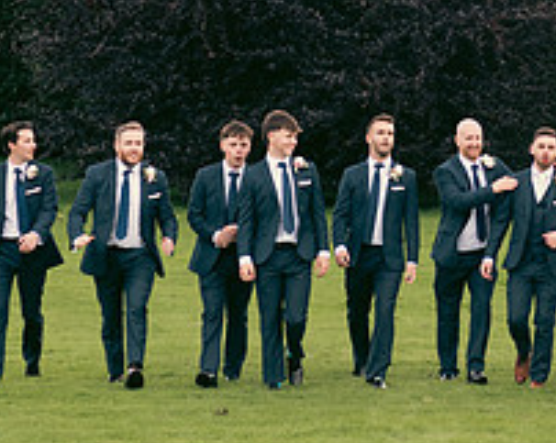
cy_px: 89
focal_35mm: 216
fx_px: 3549
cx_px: 608
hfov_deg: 8.9
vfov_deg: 7.1
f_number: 3.5
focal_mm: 80
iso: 250
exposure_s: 1/320
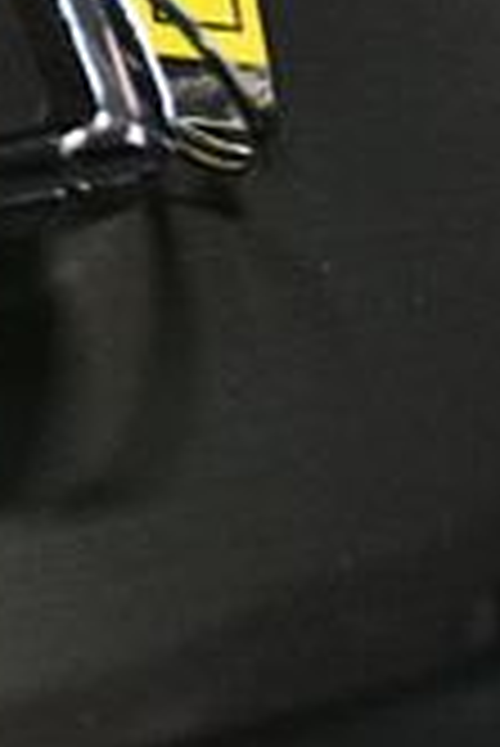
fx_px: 2162
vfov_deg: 18.8
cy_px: -76
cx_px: -572
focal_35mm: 104
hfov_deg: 11.6
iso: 3200
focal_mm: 18
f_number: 3.5
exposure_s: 1/80
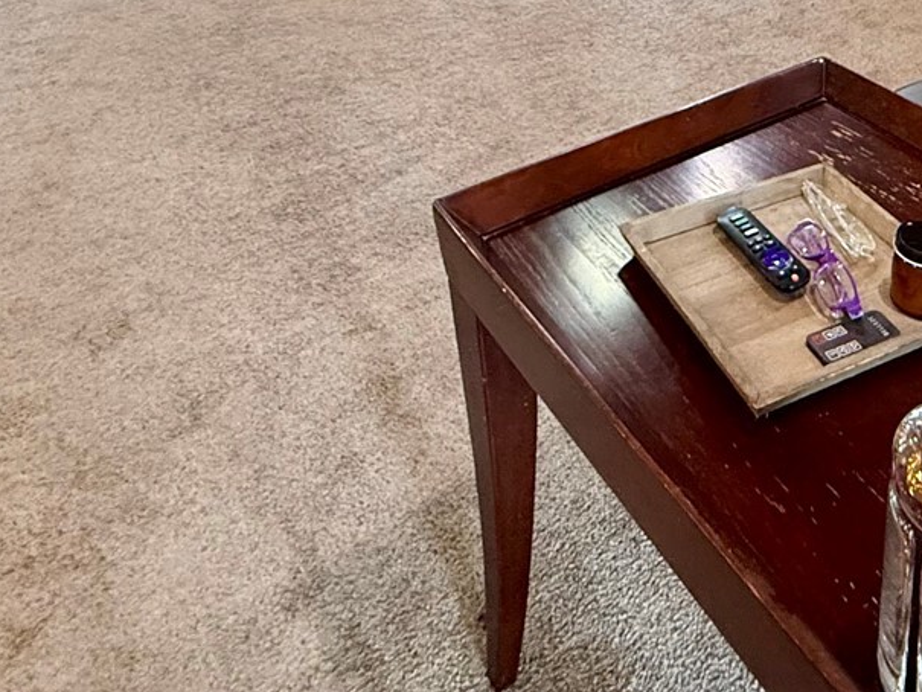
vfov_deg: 30.2
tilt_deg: -9.9
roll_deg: -1.4
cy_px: -218
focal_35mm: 37
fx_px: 986
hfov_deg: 48.2
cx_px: 690
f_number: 2.2
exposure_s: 1/60
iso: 640
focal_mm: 2.22
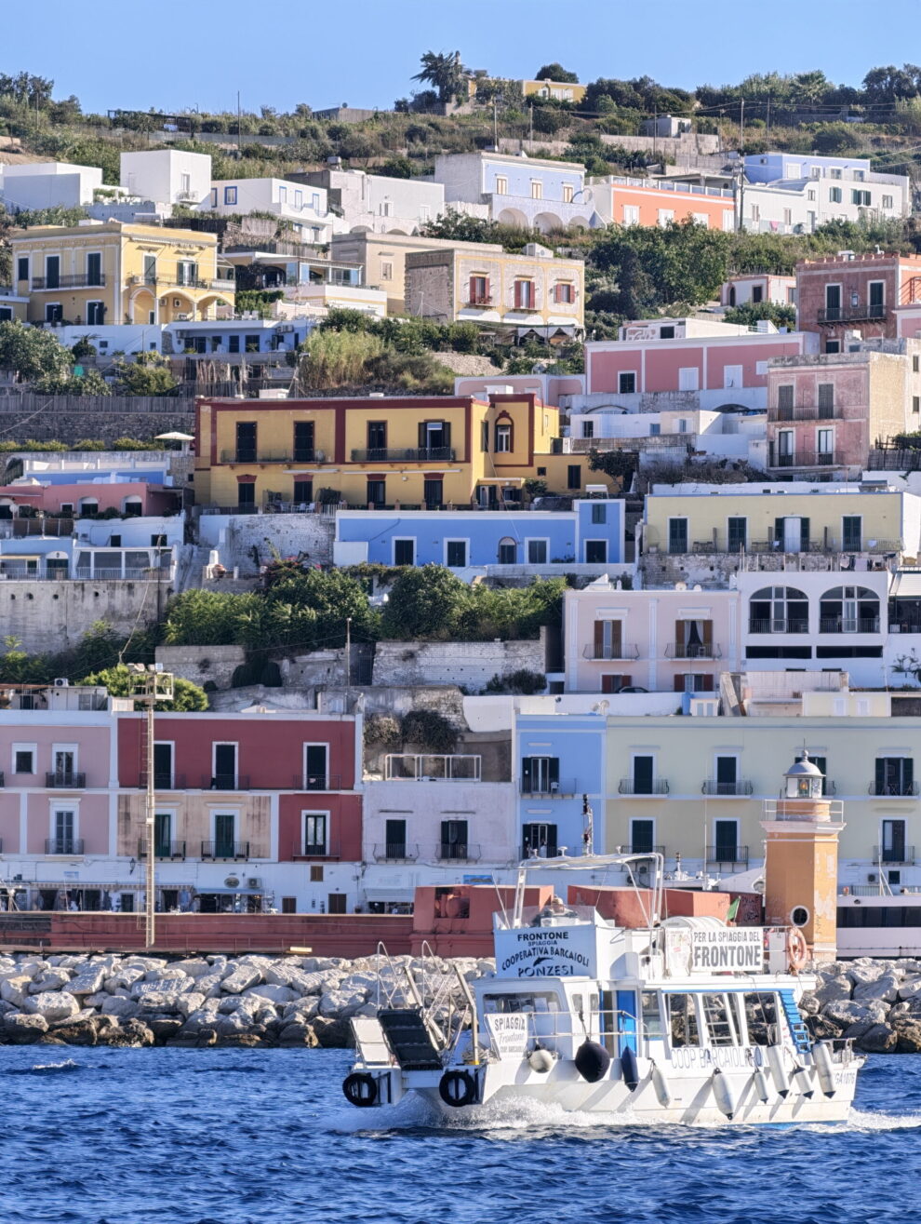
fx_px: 8139
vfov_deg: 8.6
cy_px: 612
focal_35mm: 230
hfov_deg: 6.5
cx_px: 460
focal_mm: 22.48
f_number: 2.6
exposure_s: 1/640
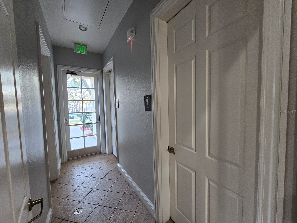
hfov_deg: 106.2
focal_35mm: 13
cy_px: 112
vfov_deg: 89.9
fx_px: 112
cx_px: 148
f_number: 2.2
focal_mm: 2.2
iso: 320
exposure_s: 1/60
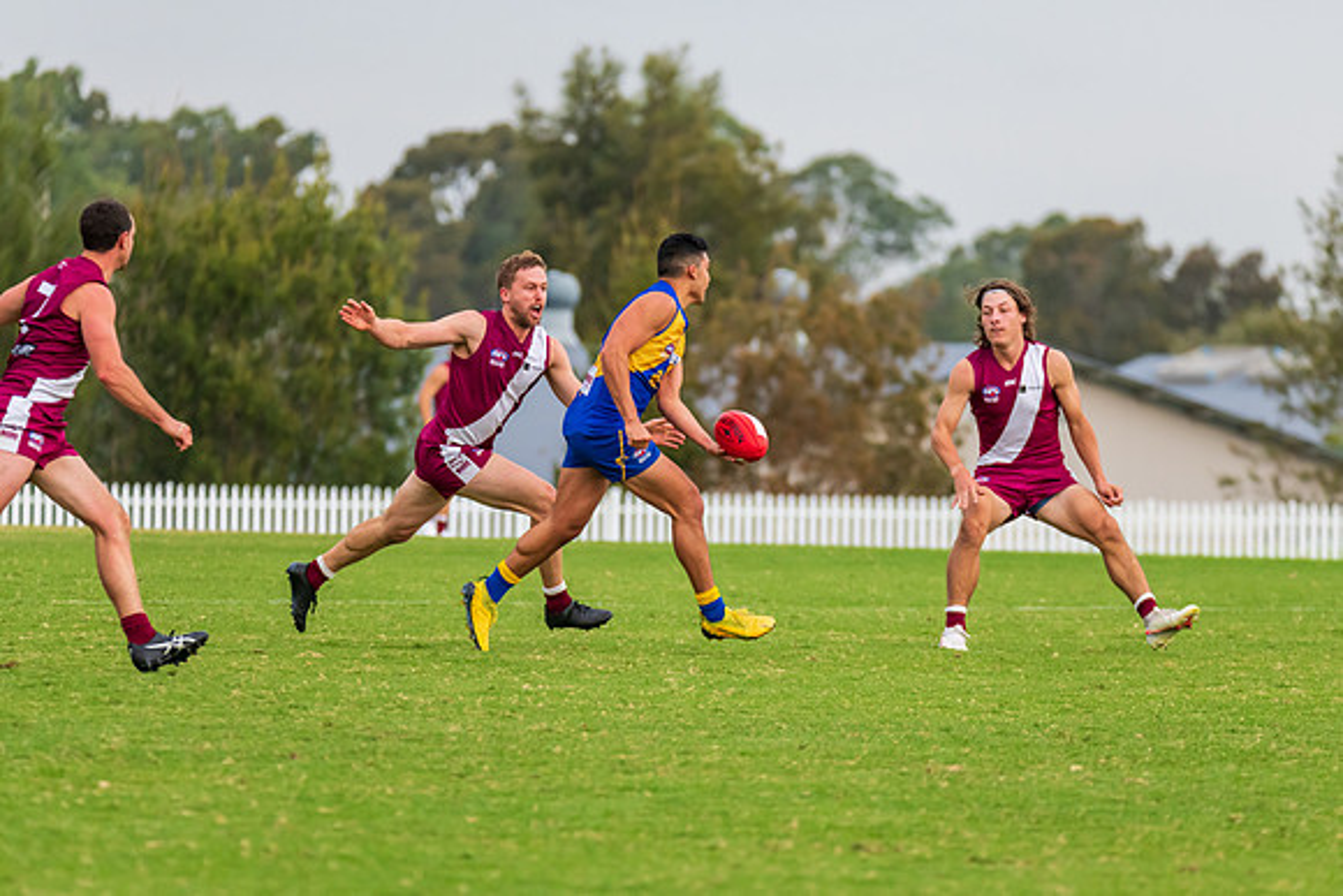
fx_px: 12192
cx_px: 731
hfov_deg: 6.3
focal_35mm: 327
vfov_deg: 4.2
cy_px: 488
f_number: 6.3
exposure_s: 1/1250
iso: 1000
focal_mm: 300
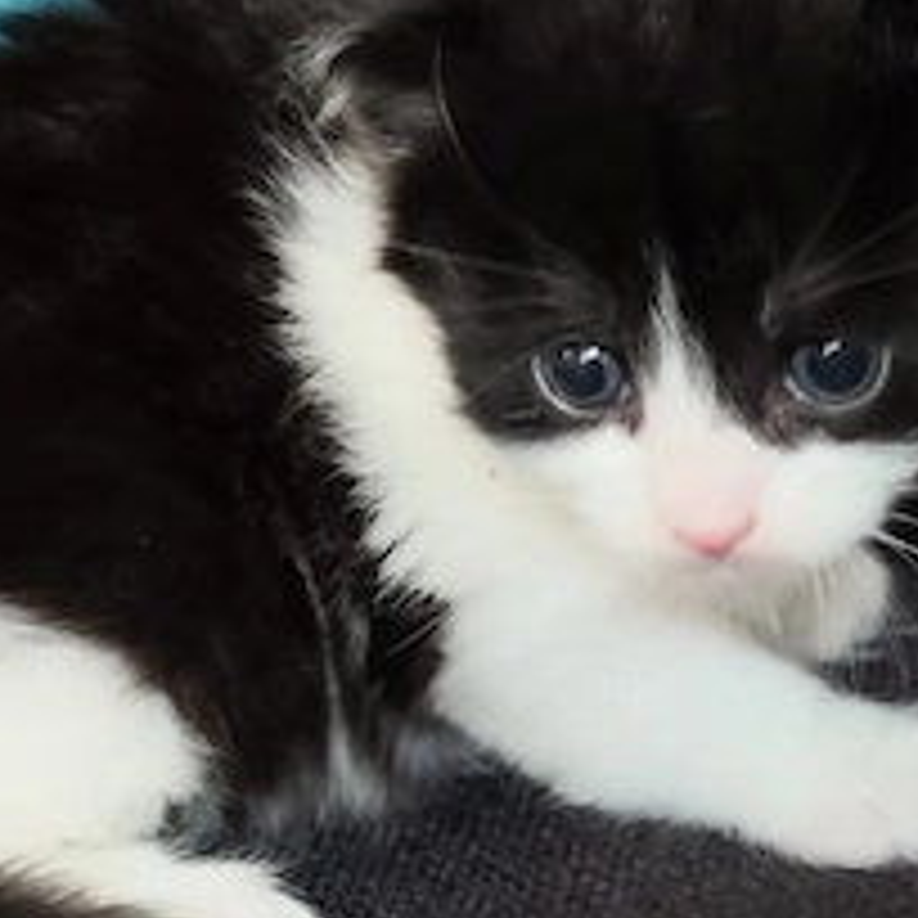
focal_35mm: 116
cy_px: 382
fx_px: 3480
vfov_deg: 15.0
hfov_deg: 15.0
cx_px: 486
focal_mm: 5.24
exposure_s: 1/33.3
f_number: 1.7
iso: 706
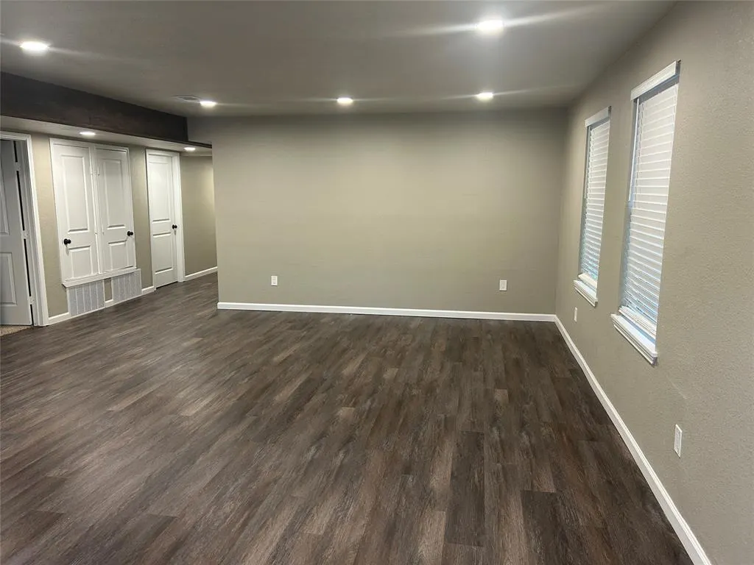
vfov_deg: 53.1
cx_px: 377
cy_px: 282
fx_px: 566
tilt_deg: -9.6
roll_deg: +0.0
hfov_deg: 67.3
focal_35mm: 26
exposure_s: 1/60
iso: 125
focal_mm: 5.7
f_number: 1.5
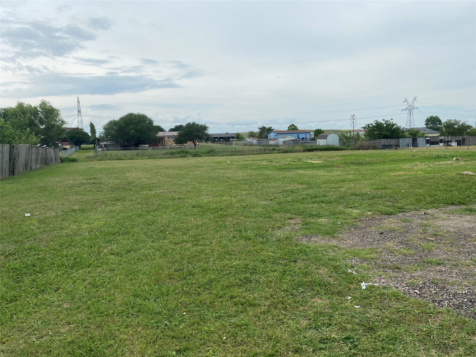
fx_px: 358
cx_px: 238
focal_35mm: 26
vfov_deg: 53.1
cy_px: 178
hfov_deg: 67.3
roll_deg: +2.2
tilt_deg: -3.2
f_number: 1.8
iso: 32
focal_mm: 4.25
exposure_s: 1/3300
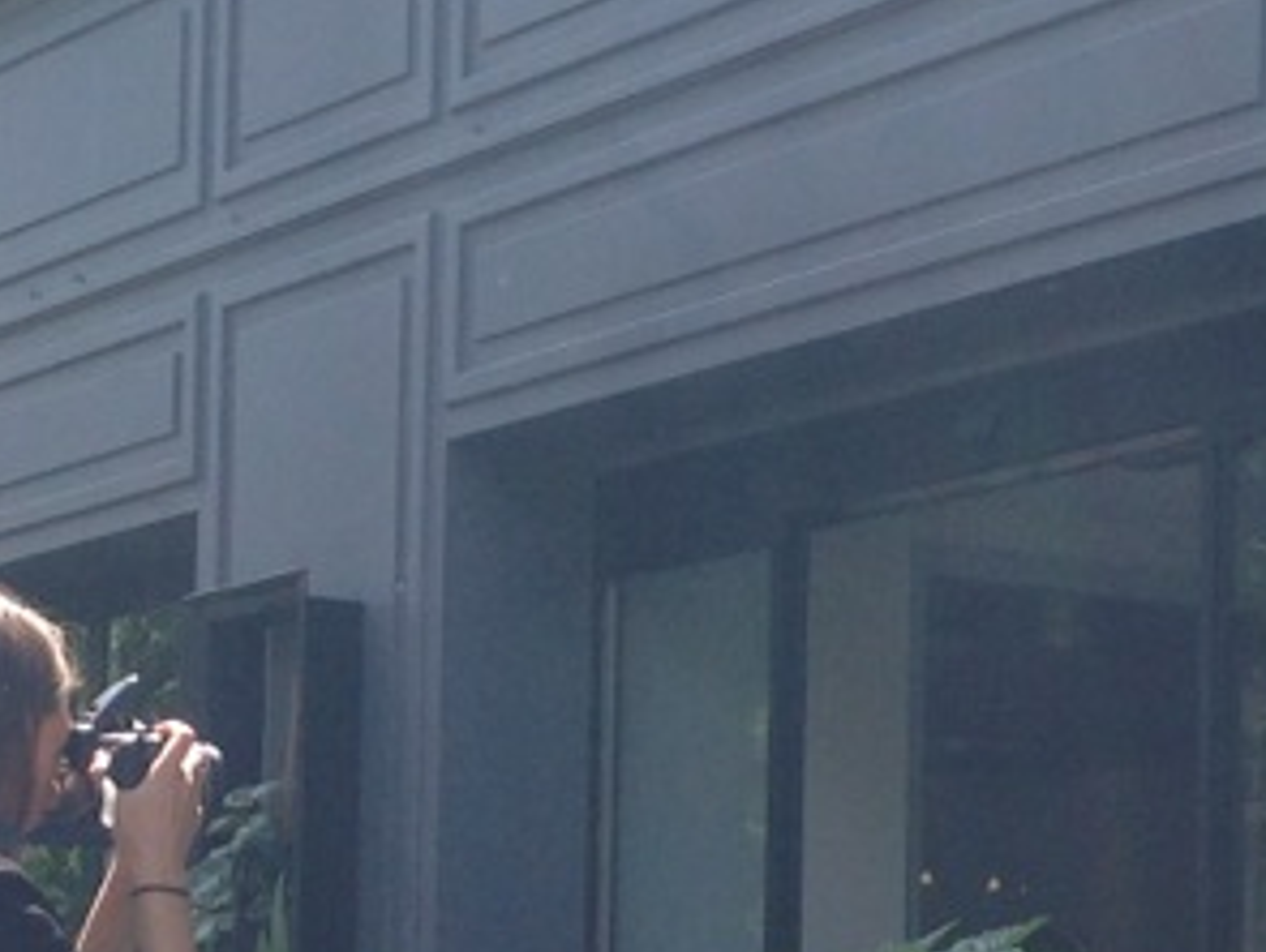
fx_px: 5236
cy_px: 999
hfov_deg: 13.8
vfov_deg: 10.3
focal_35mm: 143
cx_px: 841
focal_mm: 4.12
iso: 50
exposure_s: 1/502
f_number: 2.4
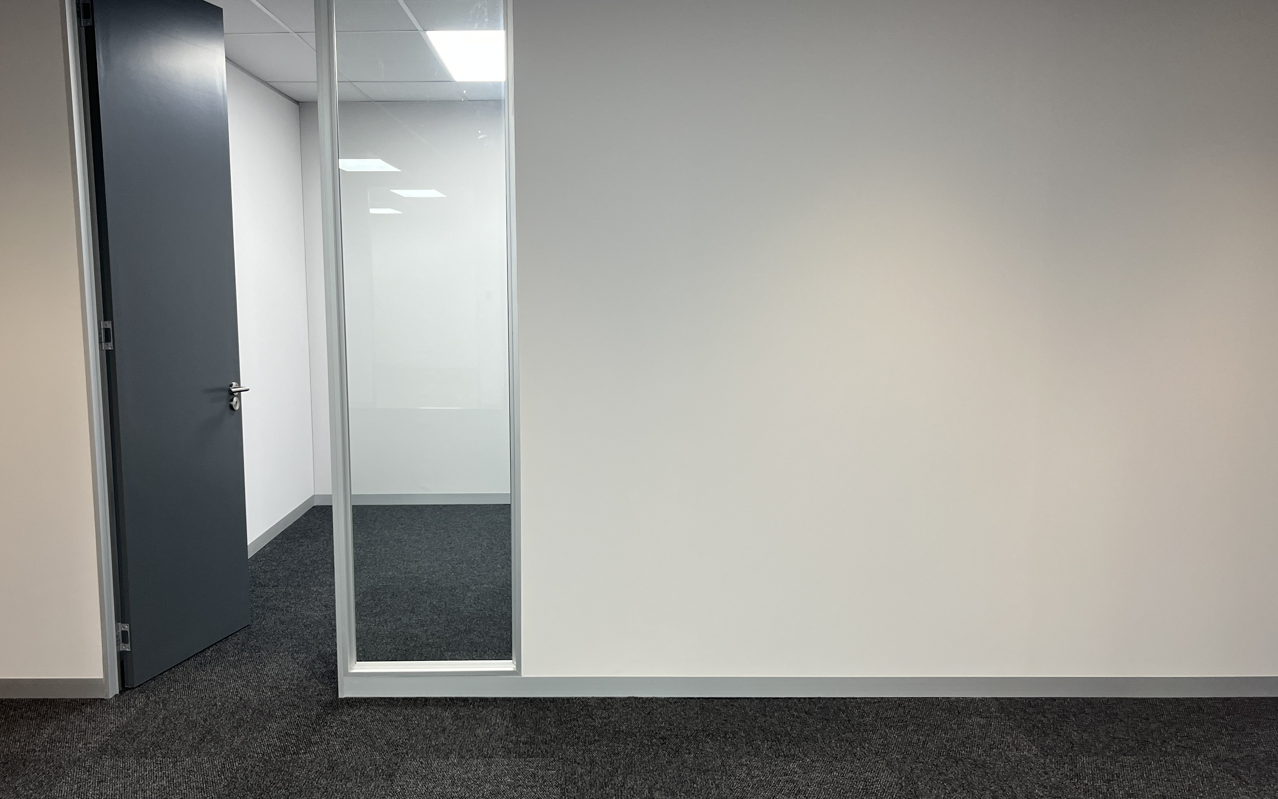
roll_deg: -1.0
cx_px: 560
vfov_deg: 39.4
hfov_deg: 59.5
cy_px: 420
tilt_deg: -6.2
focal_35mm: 32
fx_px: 1114
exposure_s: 1/100
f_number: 1.6
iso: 100
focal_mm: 5.1
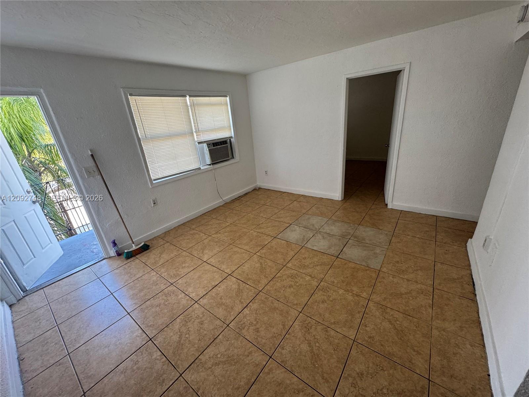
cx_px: 264
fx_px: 214
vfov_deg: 85.7
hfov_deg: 102.1
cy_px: 198
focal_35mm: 14
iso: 160
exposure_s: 1/99
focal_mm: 2.22
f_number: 2.2
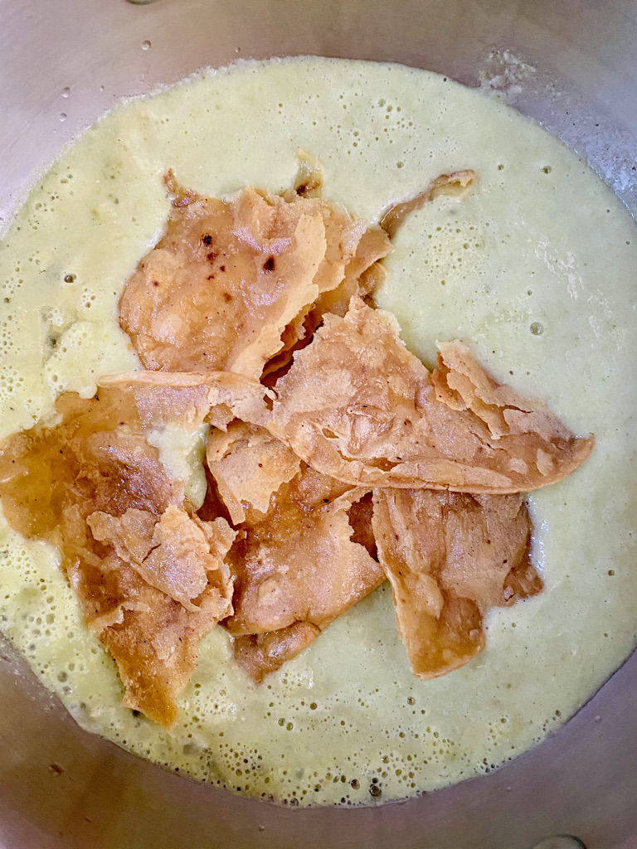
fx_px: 638
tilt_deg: -83.8
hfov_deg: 53.1
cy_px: 424
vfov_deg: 67.3
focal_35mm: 26
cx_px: 318
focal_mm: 4.25
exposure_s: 1/56
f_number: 1.8
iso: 500
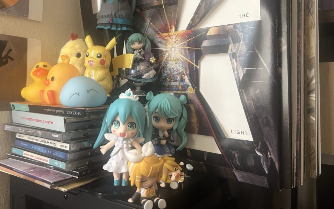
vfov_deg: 40.1
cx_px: 154
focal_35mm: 31
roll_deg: -0.4
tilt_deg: +3.9
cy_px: 69
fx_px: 282
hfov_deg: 61.2
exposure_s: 1/60
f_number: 1.5
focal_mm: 5.7
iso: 320
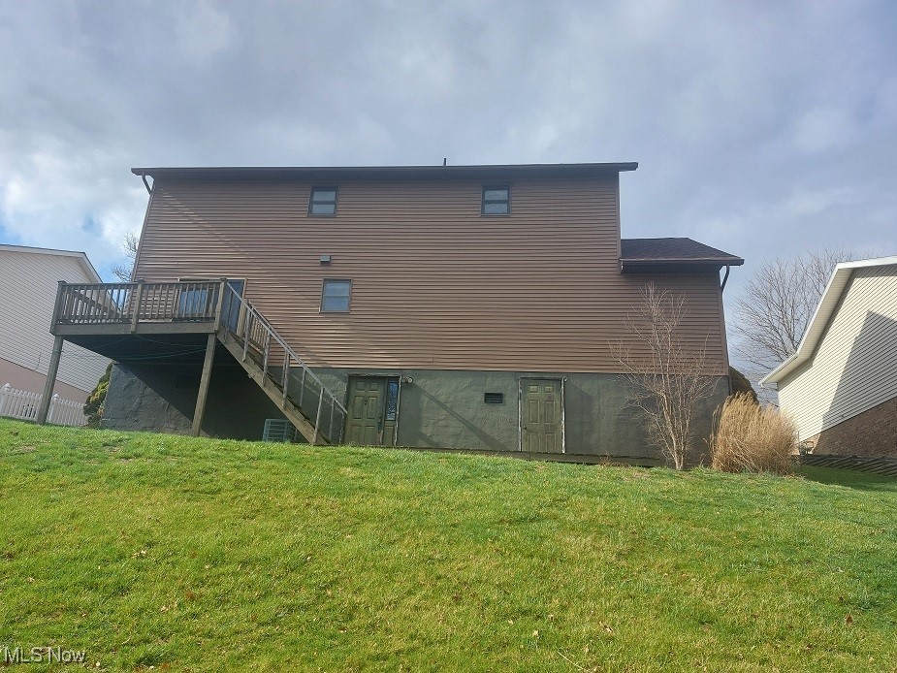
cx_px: 448
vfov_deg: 56.8
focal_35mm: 24
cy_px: 336
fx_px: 622
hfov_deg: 71.6
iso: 25
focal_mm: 5.23
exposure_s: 1/749
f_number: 1.8
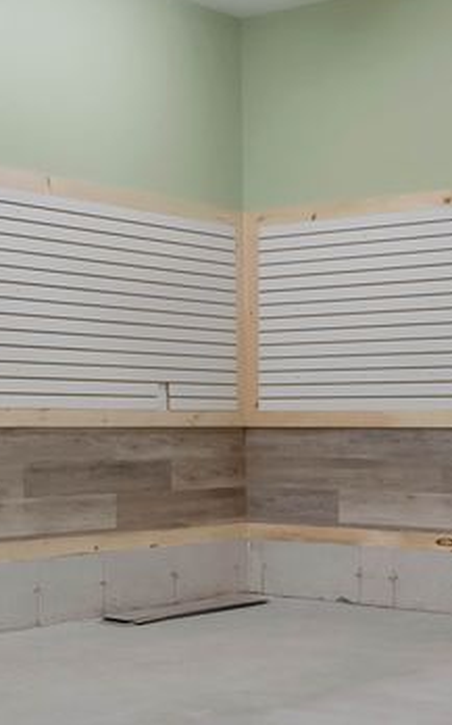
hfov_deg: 16.7
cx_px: -67
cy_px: 424
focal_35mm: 75
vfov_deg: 27.5
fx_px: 1481
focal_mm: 16
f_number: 8
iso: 800
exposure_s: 1/320
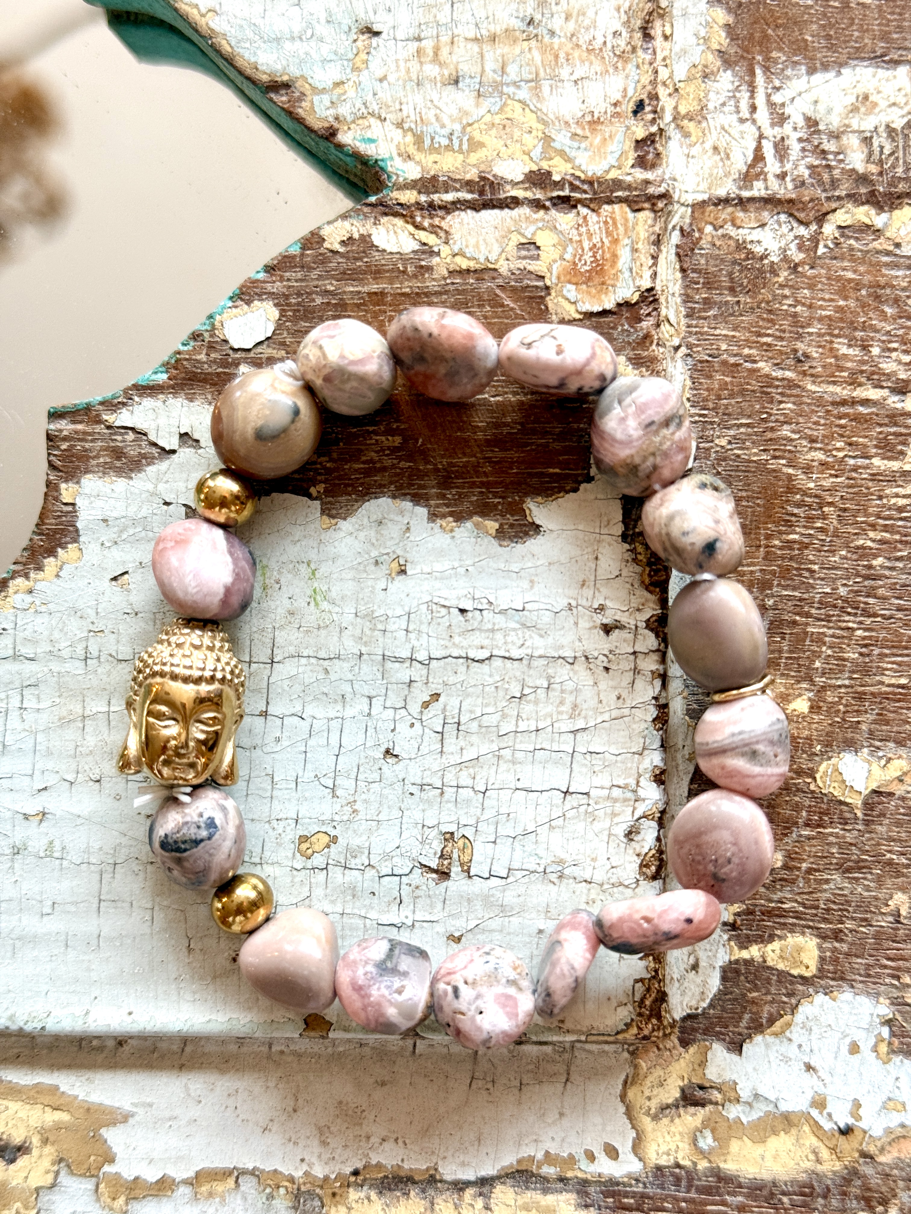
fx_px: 1684
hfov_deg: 30.3
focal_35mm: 48
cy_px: 607
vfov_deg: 39.7
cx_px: 456
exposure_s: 1/80
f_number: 1.78
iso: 100
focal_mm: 6.76
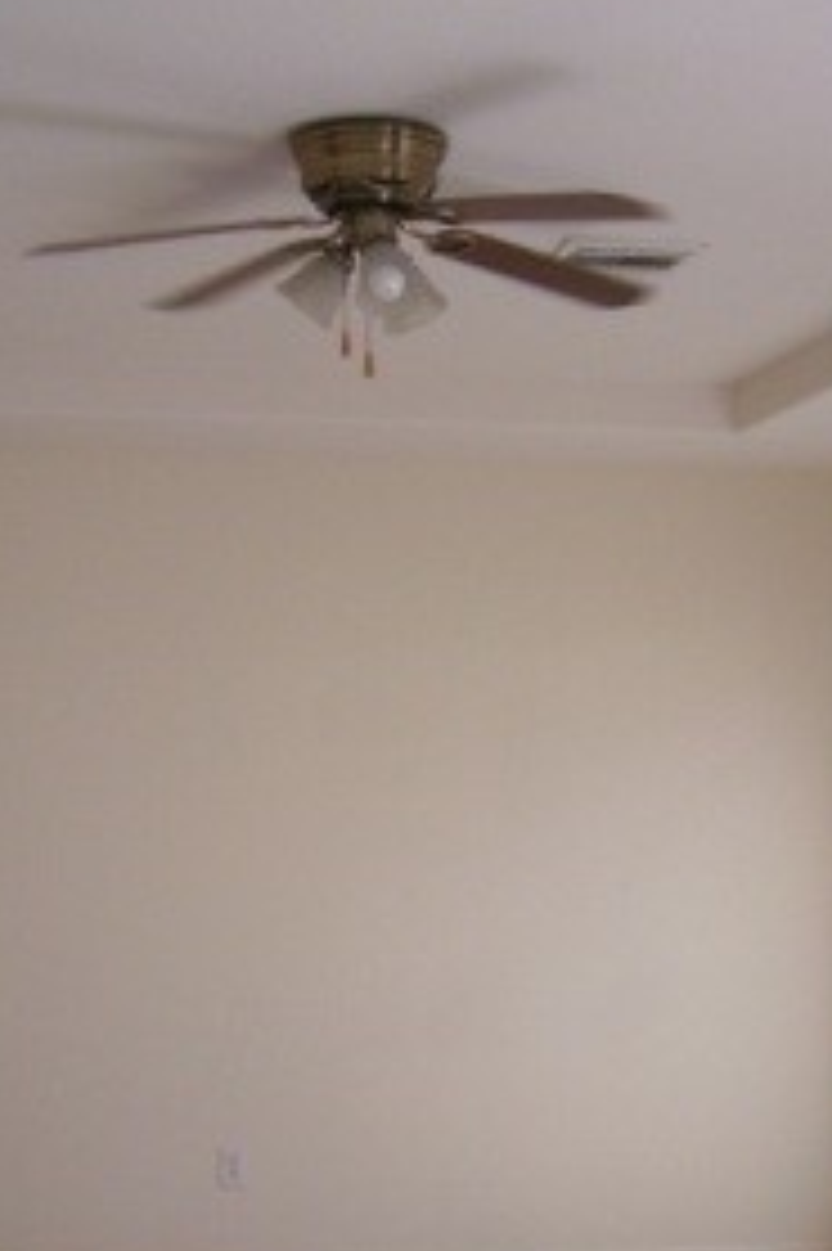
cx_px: 319
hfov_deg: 23.7
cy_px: 702
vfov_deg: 35.0
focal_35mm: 57
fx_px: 1978
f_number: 2.7
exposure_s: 1/60
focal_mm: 5.6
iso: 125
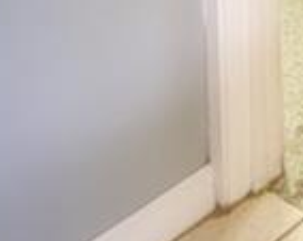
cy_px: -475
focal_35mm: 95
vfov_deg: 10.9
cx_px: 625
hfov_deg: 15.6
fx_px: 850
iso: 320
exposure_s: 1/1.6
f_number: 9
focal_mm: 14
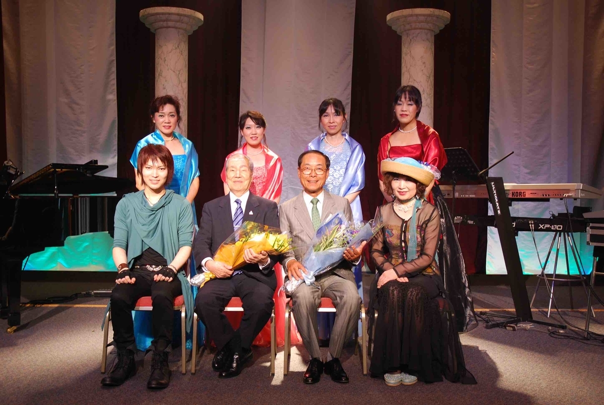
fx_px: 681
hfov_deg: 47.8
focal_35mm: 40
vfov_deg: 33.2
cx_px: 302
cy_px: 202
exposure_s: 1/30
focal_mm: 27
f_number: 3.8
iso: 250
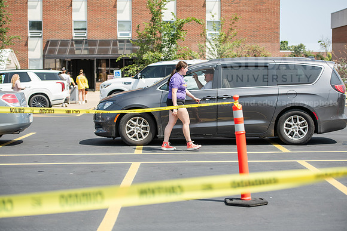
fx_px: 752
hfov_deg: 26.0
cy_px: 116
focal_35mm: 78
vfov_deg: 17.5
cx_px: 174
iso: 64
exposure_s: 1/500
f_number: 3.2
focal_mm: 78
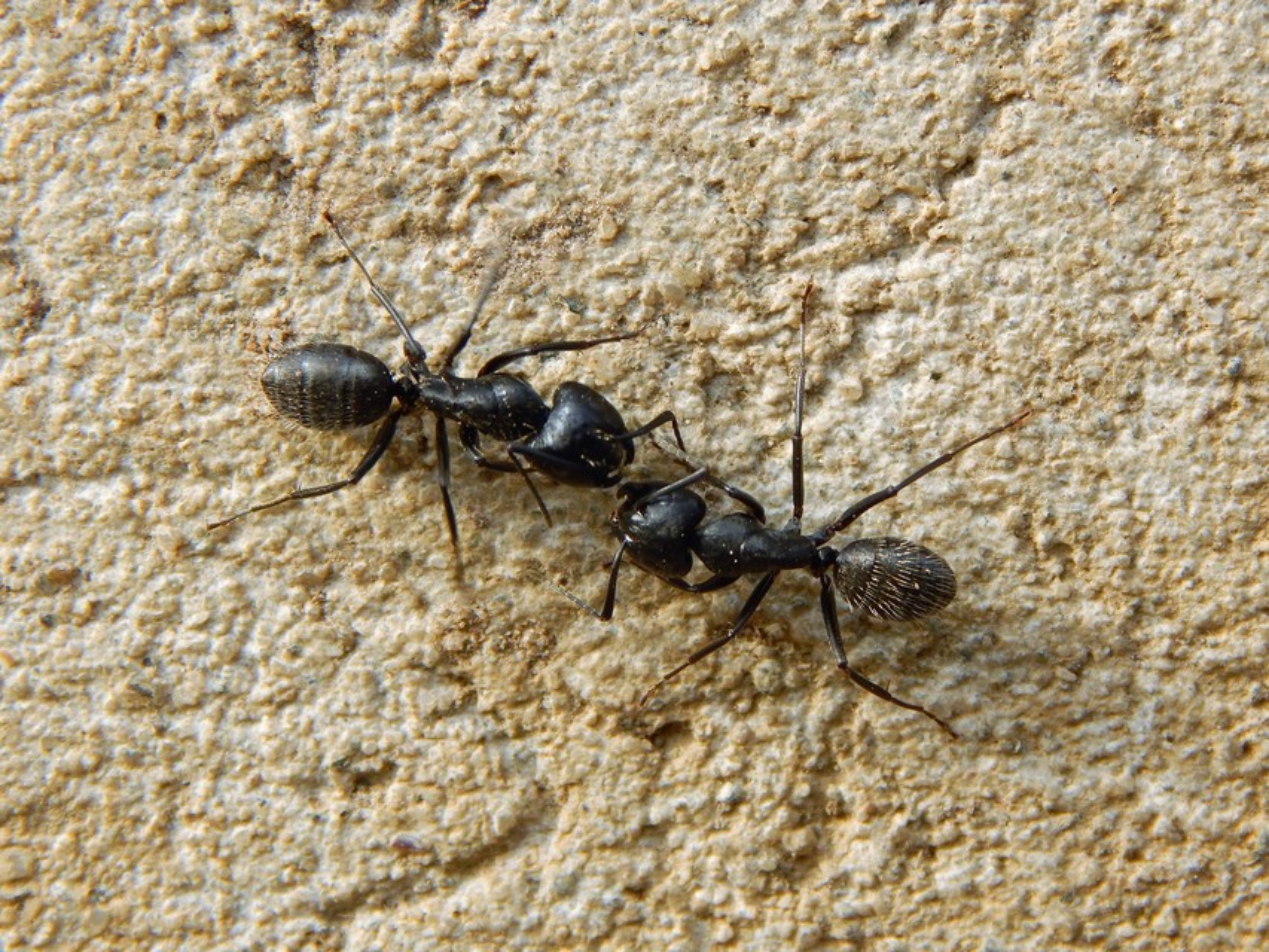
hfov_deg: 15.1
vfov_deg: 11.3
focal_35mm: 131
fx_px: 4803
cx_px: 634
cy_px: 476
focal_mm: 23.4
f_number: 4.8
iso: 125
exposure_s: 1/160
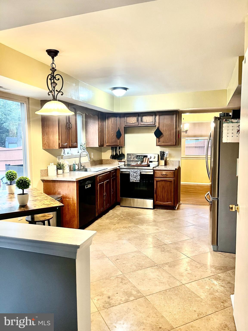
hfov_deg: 53.1
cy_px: 166
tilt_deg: -5.2
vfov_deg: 67.3
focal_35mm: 26
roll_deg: +1.7
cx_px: 124
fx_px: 248
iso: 200
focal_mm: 5.1
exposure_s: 1/60
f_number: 1.6
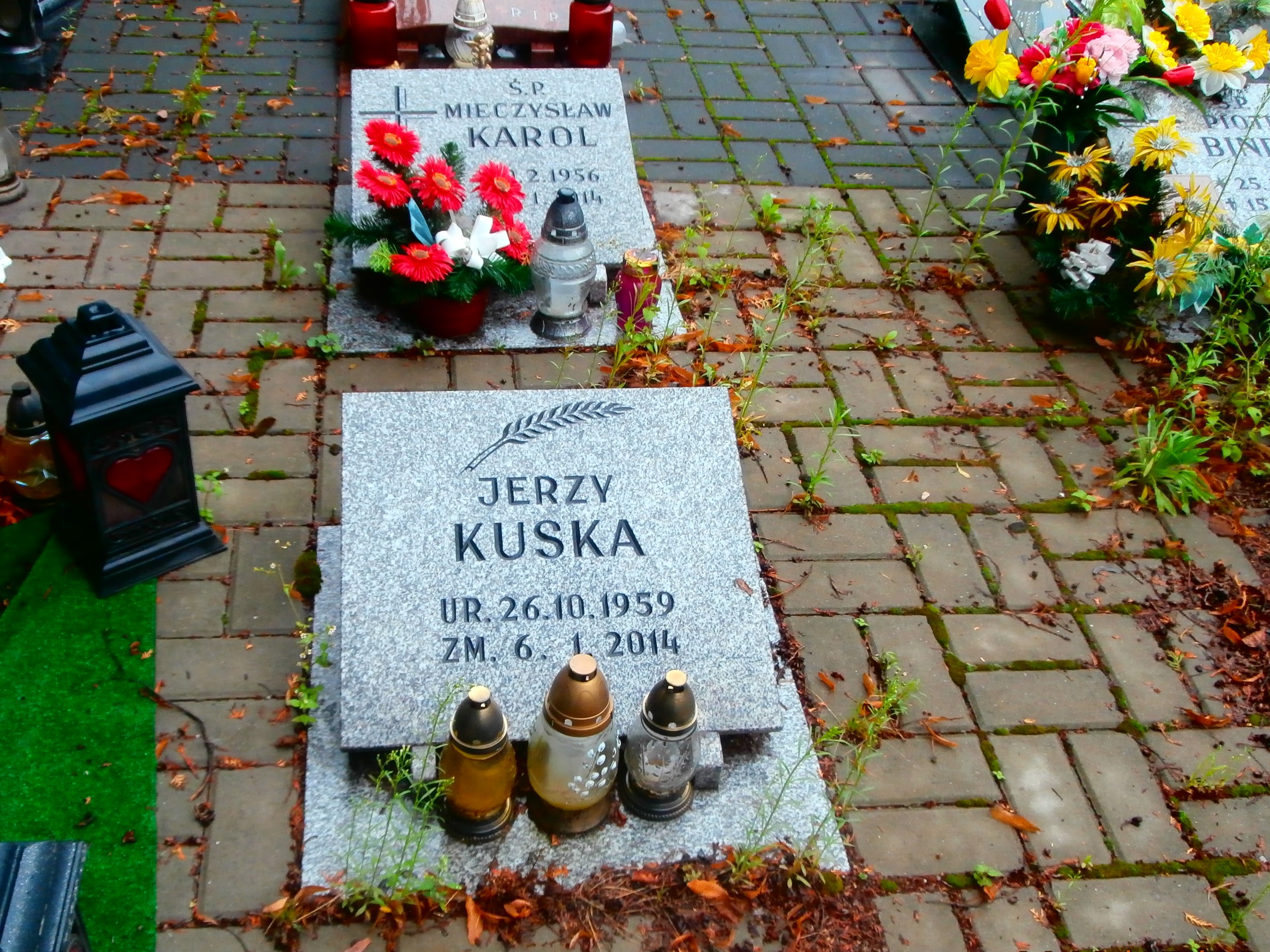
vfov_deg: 38.7
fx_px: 1357
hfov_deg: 50.0
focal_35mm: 37
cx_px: 563
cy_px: 504
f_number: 3.5
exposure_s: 1/60
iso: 200
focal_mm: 5.36
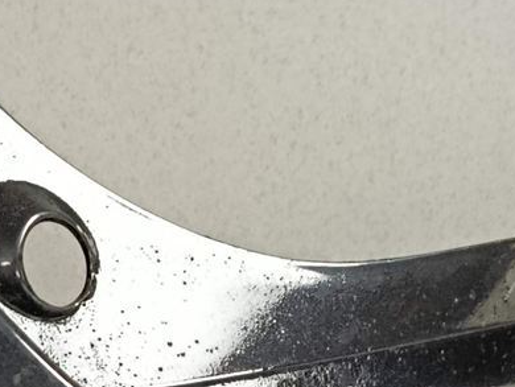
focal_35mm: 126
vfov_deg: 11.3
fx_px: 1876
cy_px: 576
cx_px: 46
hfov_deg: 15.4
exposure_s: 1/25
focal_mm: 5.24
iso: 1434
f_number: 1.7
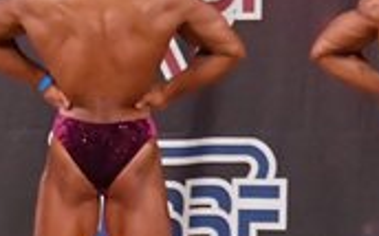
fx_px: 7964
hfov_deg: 2.7
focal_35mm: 772
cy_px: 203
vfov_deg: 1.7
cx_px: -142
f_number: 5.6
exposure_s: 1/400
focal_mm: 112
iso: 11400
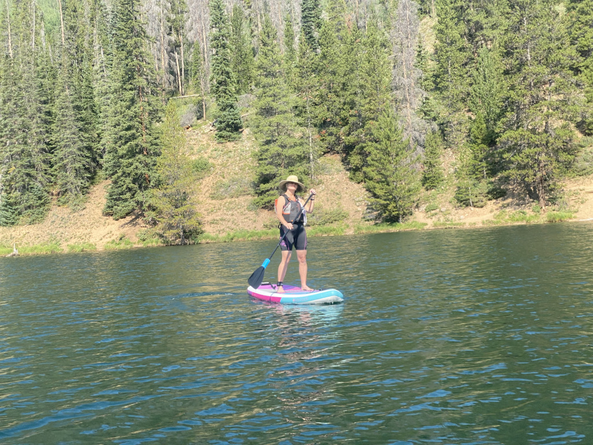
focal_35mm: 52
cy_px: 222
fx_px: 891
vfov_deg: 28.0
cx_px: 296
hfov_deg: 36.8
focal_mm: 6
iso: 20
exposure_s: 1/470
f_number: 2
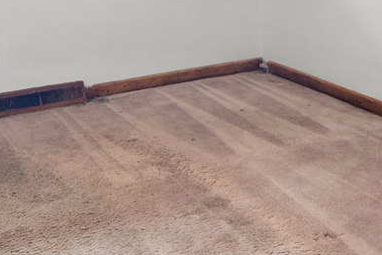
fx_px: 668
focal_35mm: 63
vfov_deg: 19.2
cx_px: 171
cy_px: -112
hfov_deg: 31.9
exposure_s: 1/13
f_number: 8
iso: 400
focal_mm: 10
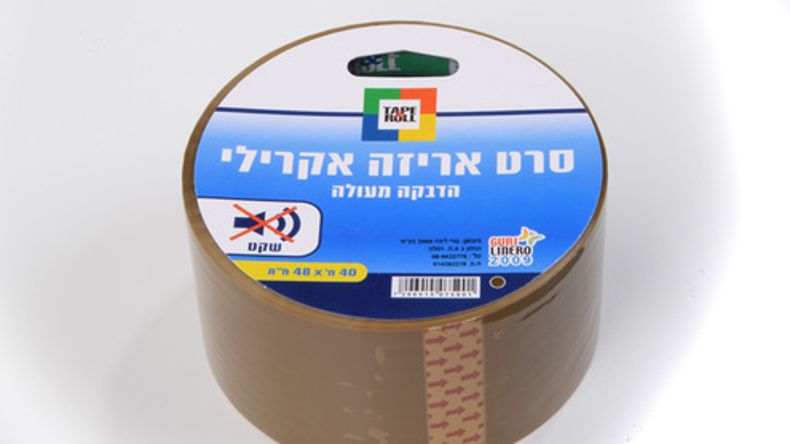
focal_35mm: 127
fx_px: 2659
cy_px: 250
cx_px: 393
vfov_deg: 9.5
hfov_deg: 16.9
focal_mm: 80
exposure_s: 1/100
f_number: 32
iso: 125
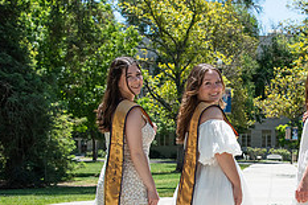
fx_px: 958
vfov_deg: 12.2
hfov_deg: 18.0
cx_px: 268
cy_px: 158
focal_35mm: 112
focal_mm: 45
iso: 500
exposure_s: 1/2500
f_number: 5.6
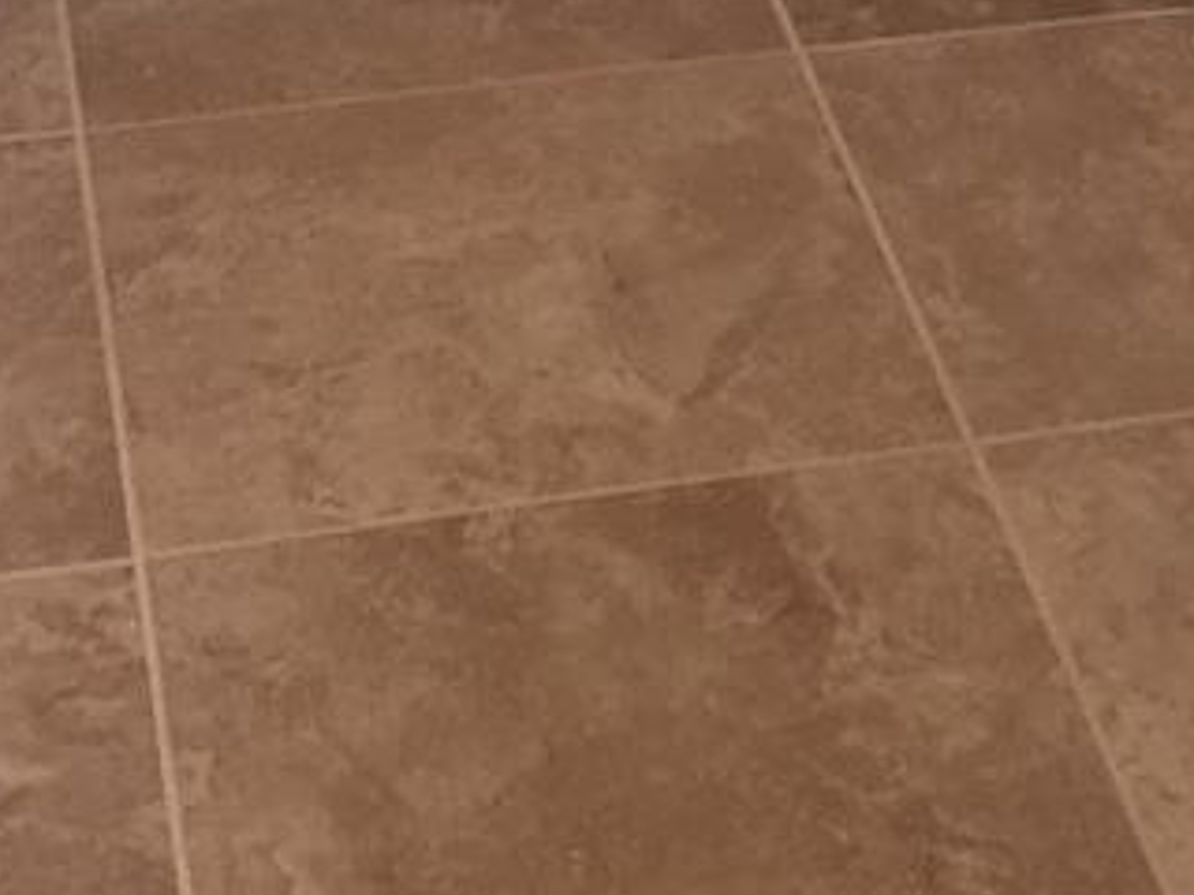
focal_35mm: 136
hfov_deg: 14.4
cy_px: -977
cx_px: 1019
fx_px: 4691
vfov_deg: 10.0
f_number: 2.2
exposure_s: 1/33
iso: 32
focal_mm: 4.15
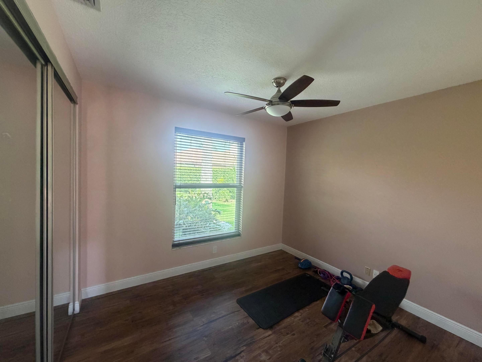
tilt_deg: -2.3
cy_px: 181
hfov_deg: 102.1
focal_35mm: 14
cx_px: 241
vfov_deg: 85.7
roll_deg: -2.0
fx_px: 195
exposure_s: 1/84
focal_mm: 2.22
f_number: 2.2
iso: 320
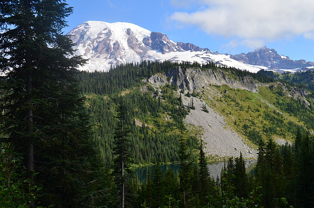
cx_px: 157
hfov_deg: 46.5
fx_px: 366
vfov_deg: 31.7
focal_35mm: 42
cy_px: 104
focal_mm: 28
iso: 180
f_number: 11
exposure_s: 1/125
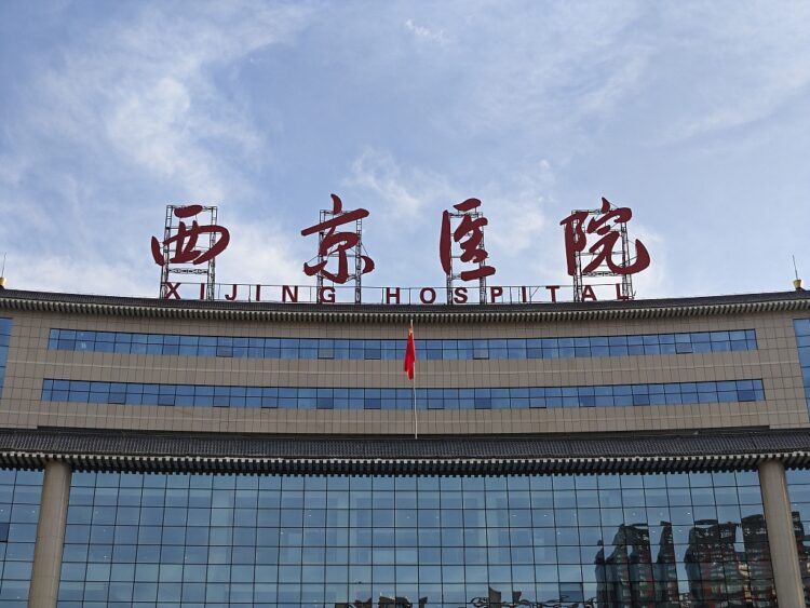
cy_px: 304
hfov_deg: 38.2
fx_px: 1170
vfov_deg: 29.1
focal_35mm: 50
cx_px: 405
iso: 50
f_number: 1.6
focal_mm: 8.3
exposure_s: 1/1127
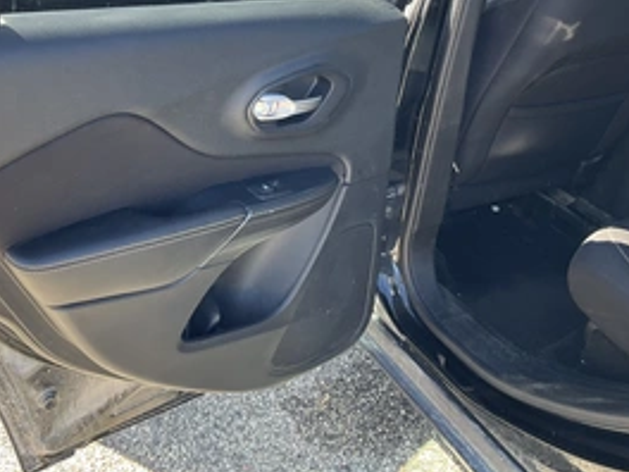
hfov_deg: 42.1
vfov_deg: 32.5
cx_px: 186
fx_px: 800
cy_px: 145
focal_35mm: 44
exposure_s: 1/122
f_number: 1.8
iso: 32
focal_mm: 3
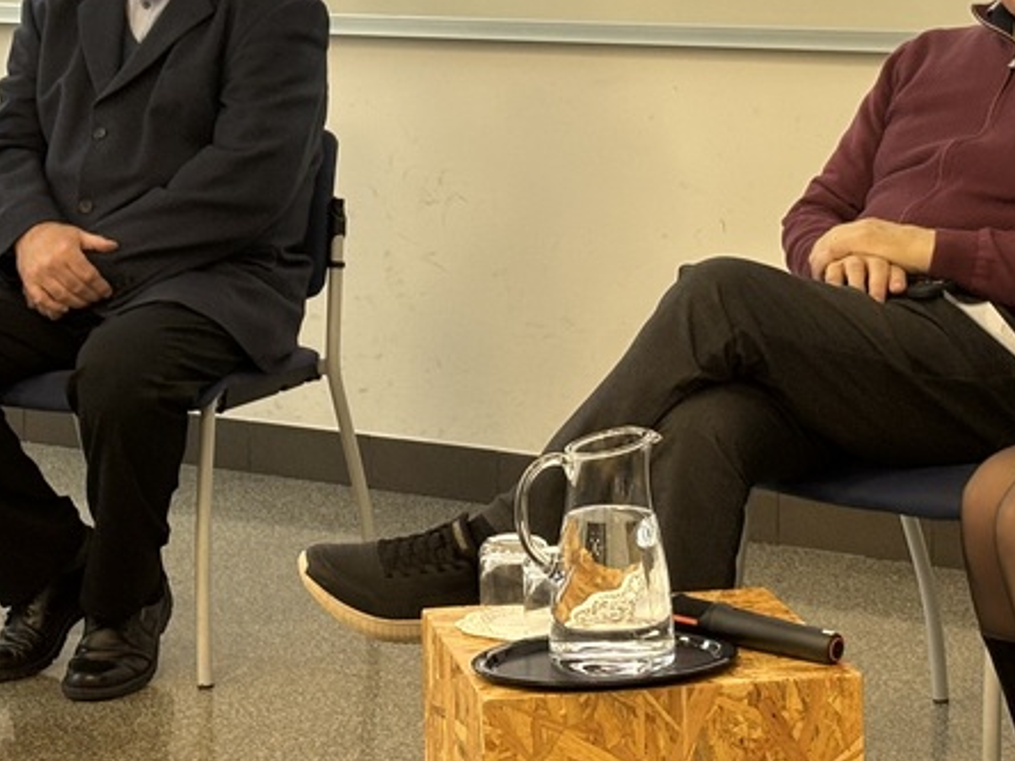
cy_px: 206
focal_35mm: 117
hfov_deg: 16.8
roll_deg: +1.4
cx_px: 535
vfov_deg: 12.6
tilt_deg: -7.2
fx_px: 3431
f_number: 1.6
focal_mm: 5.96
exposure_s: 1/50
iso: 40
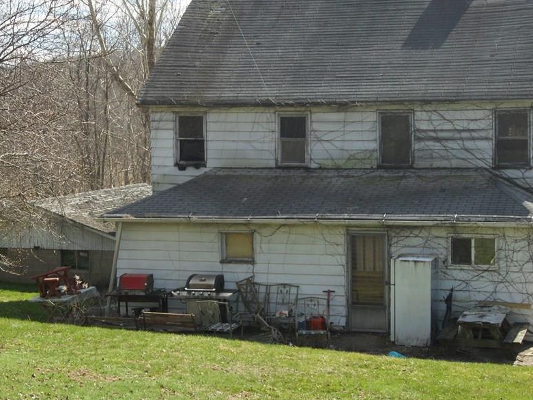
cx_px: 199
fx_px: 1170
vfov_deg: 19.4
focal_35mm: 76
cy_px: 229
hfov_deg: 25.6
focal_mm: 10.4
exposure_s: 1/250
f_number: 5.5
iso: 80
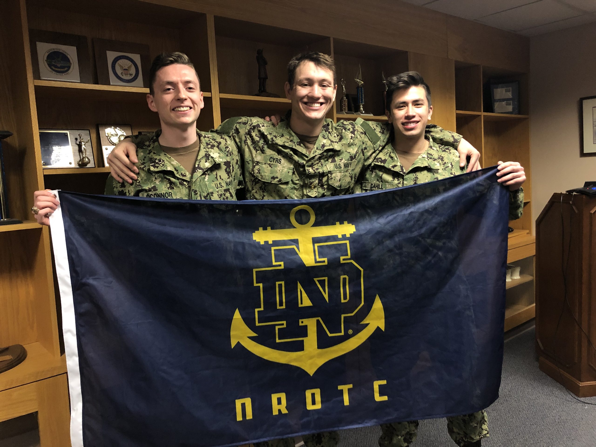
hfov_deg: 63.4
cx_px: 298
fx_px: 482
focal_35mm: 28
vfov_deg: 49.7
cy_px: 224
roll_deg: +2.3
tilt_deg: -7.4
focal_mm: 3.99
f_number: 1.8
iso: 80
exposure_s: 1/15
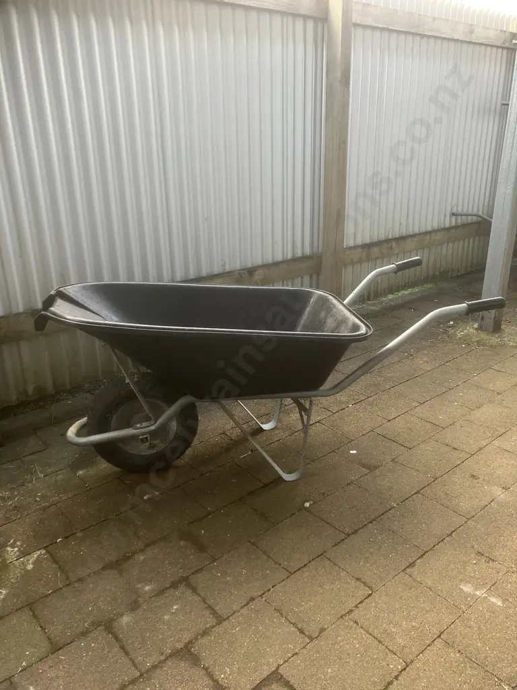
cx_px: 258
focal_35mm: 28
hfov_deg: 49.7
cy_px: 345
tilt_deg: -19.7
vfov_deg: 63.4
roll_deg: +0.5
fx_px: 558
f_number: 1.8
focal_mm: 3.99
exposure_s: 1/121
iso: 64
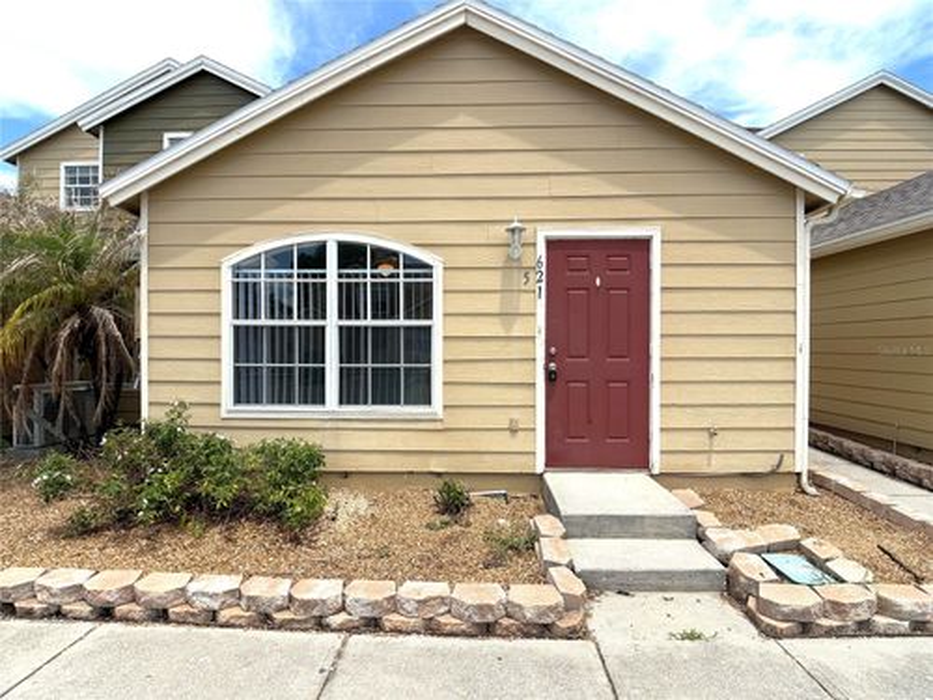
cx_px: 466
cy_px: 350
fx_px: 647
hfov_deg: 71.6
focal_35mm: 24
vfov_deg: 56.8
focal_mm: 6.76
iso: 80
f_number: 1.78
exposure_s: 1/4167
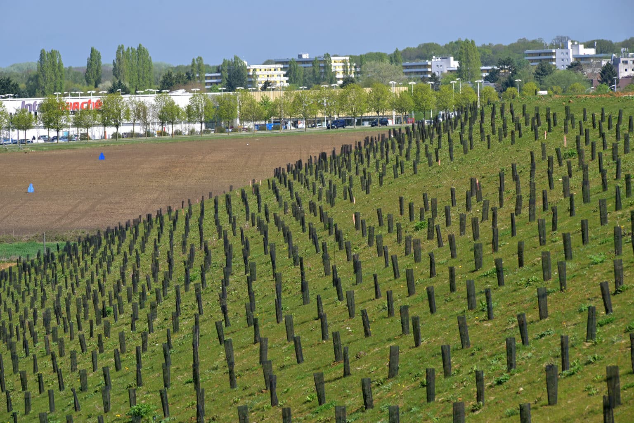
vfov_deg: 6.9
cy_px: 212
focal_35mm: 200
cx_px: 317
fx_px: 3522
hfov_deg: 10.3
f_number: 10
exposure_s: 1/320
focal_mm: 200
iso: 200
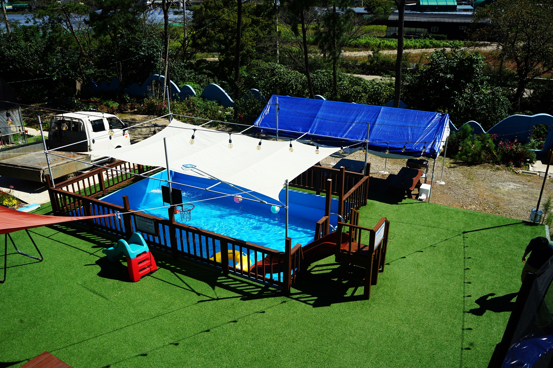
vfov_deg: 46.4
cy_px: 184
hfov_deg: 65.5
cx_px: 276
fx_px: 430
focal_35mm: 28
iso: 100
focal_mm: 28
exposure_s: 1/200
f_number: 11
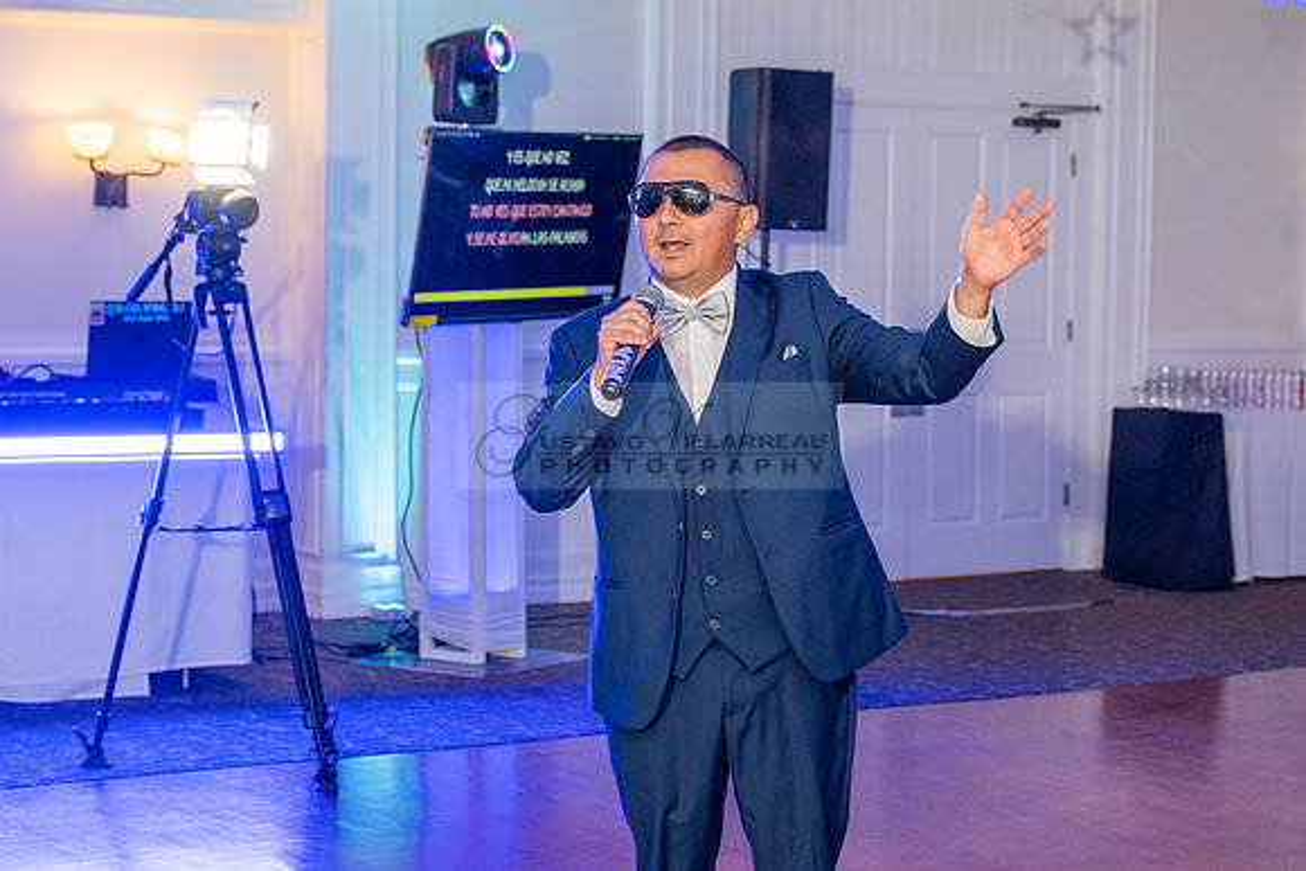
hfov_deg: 24.8
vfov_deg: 16.7
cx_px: 757
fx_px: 2971
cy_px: 530
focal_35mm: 82
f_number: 4.5
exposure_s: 1/200
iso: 1000
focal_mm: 57
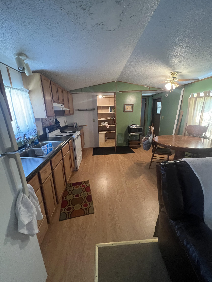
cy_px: 141
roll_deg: +1.5
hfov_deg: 89.9
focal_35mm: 13
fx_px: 106
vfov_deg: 106.2
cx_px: 106
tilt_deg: -13.3
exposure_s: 1/60
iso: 640
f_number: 1.8
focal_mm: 1.57
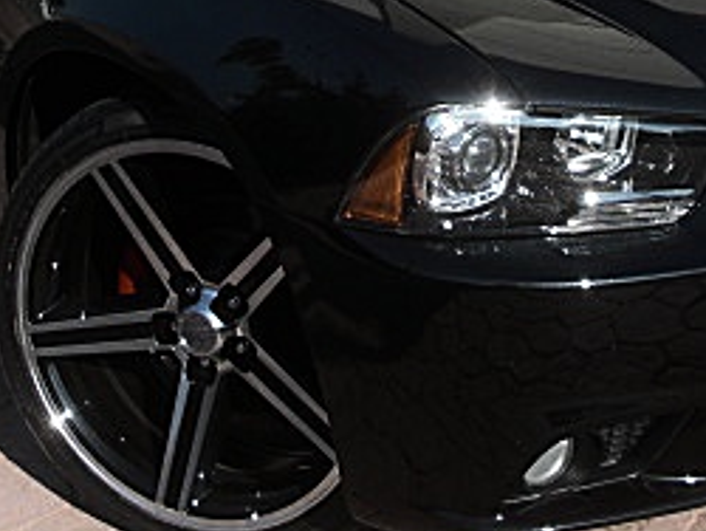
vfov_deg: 15.9
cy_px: 56
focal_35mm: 92
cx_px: 378
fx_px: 1878
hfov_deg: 21.3
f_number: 2.8
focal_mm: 6.3
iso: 50
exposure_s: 1/640
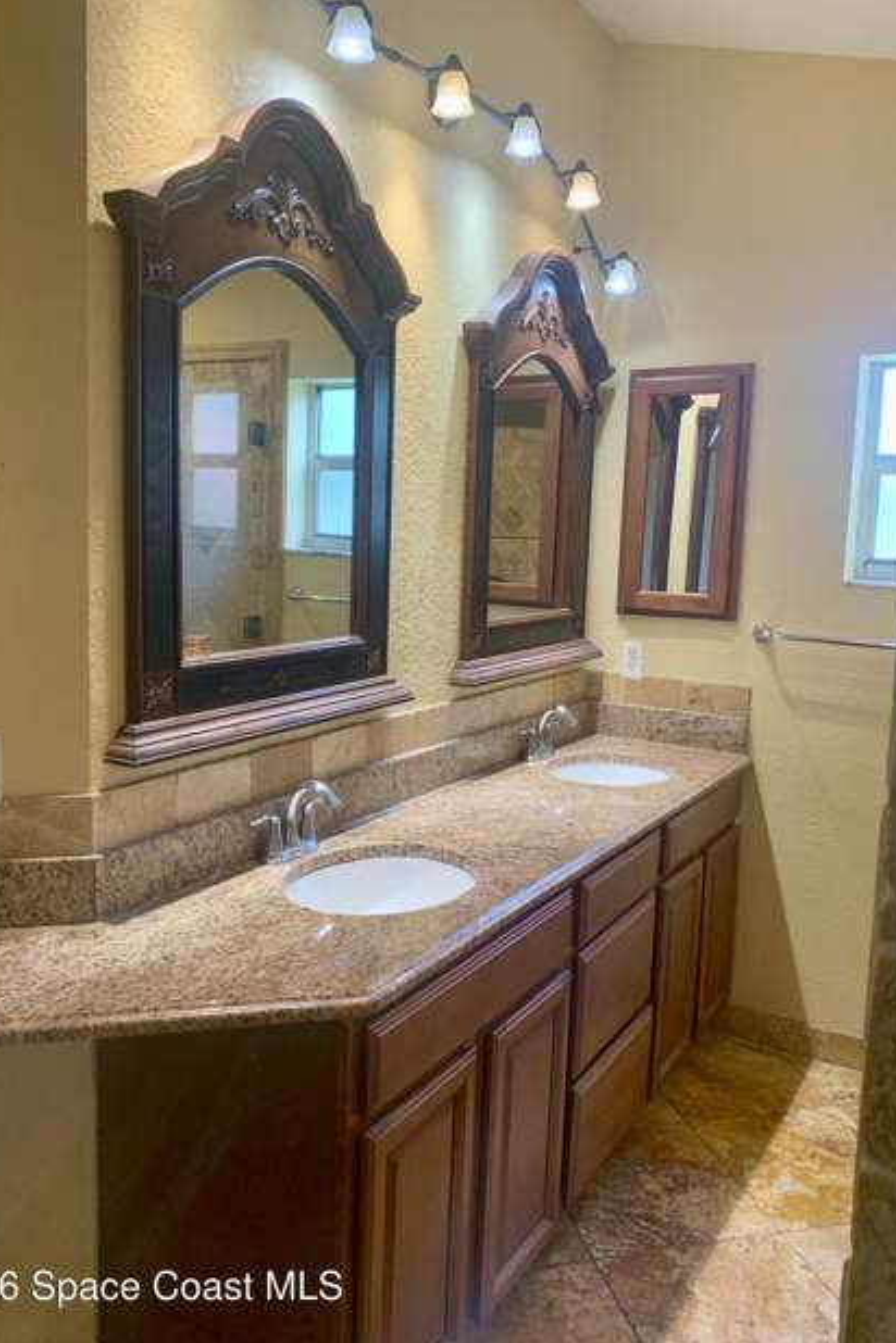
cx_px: 422
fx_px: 1045
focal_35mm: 28
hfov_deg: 46.4
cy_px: 654
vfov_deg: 65.5
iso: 100
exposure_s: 1/60
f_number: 1.8
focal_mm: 4.25
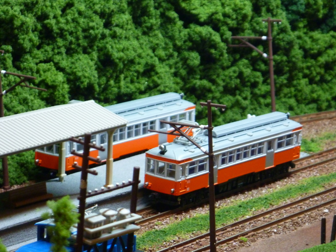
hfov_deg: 11.9
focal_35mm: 166
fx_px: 1611
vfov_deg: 8.9
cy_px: 126
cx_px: 168
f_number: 5.9
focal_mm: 22.8
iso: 400
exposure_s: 1/13
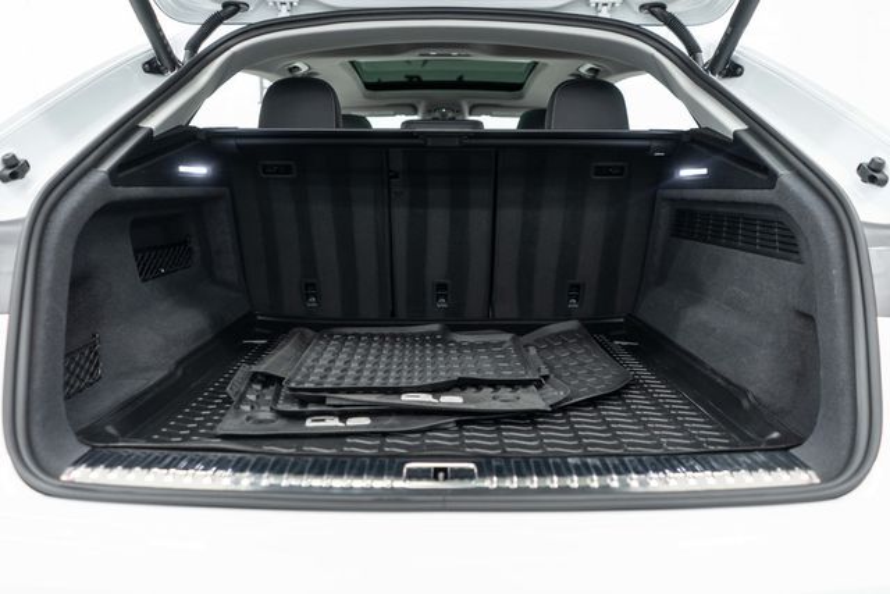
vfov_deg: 46.4
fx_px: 692
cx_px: 445
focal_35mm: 28
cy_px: 297
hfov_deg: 65.5
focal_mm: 28
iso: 800
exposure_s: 1/50
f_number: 3.2
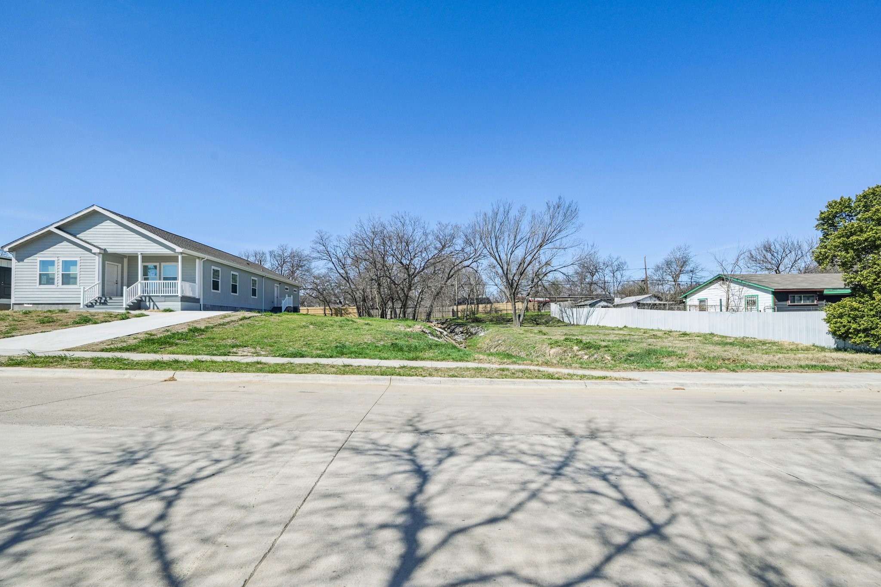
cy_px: 294
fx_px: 343
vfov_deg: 81.2
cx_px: 440
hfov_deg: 104.3
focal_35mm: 14
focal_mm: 14
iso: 400
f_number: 8
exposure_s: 1/1600
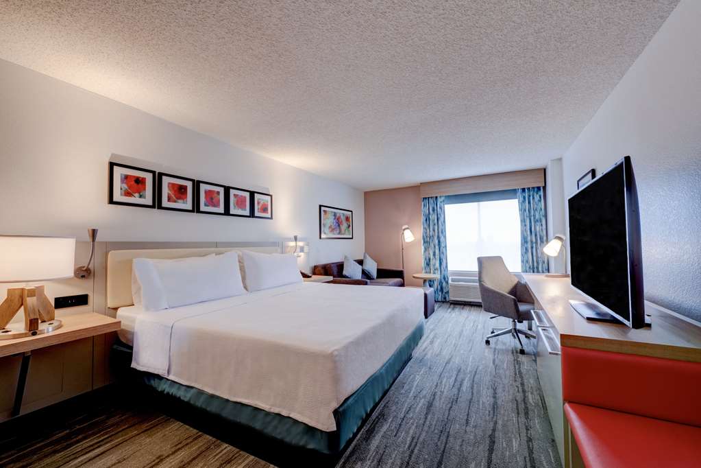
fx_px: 273
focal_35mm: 14
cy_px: 234
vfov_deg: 81.2
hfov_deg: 104.3
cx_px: 350
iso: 400
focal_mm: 14
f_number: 11
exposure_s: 1/5
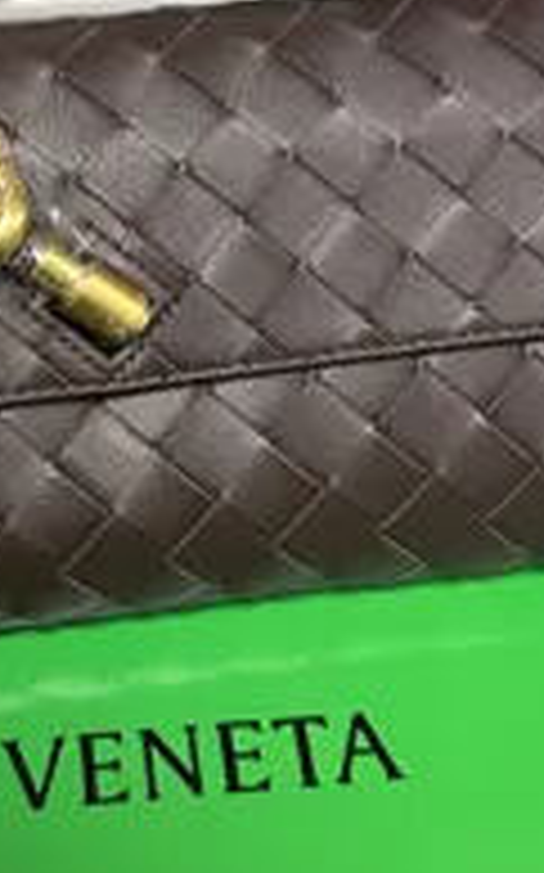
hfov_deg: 20.2
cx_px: 54
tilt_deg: -50.2
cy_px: 288
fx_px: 1497
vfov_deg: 32.2
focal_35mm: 63
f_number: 1.78
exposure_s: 1/50
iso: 320
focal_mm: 6.86
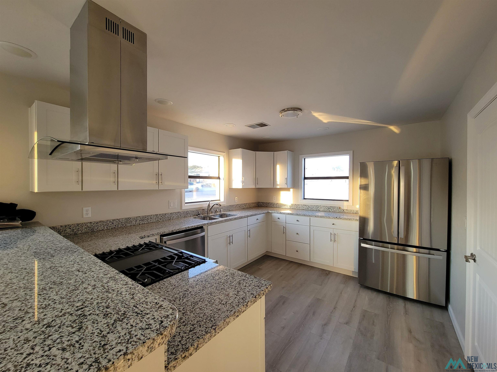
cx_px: 248
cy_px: 186
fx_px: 187
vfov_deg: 89.9
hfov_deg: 106.2
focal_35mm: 13
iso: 125
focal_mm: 2.2
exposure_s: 1/60
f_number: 2.2
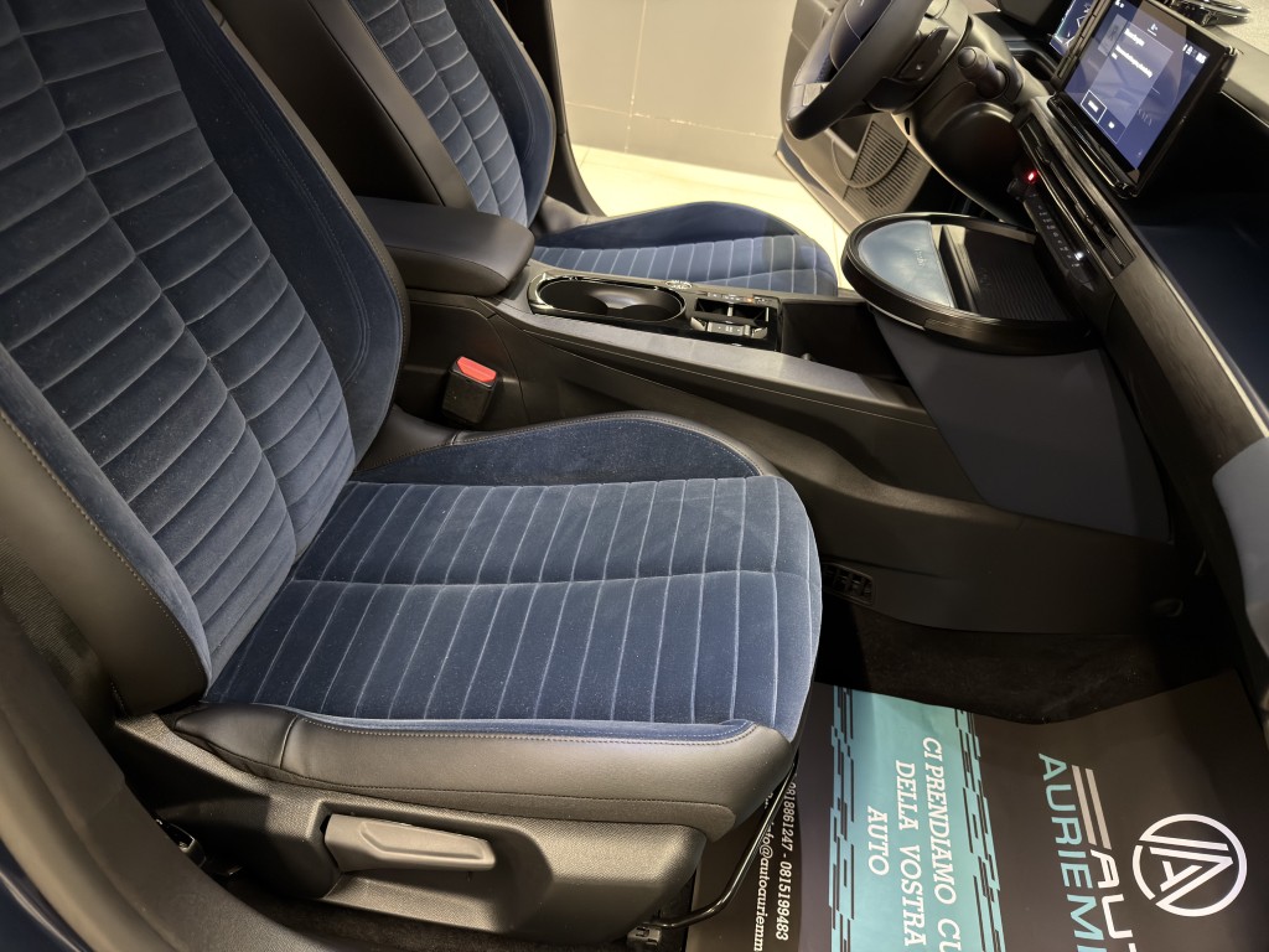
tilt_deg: -37.2
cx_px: 634
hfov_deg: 71.6
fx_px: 880
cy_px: 476
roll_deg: -9.3
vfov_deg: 56.8
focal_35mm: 24
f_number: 1.78
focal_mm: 6.76
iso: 640
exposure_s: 1/25
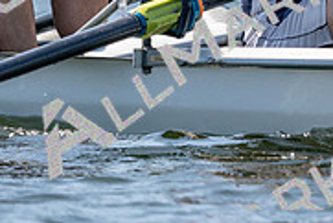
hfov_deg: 1.6
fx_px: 11673
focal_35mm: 1261
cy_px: -106
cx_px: 416
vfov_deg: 1.1
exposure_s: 1/2000
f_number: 6.3
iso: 400
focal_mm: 394
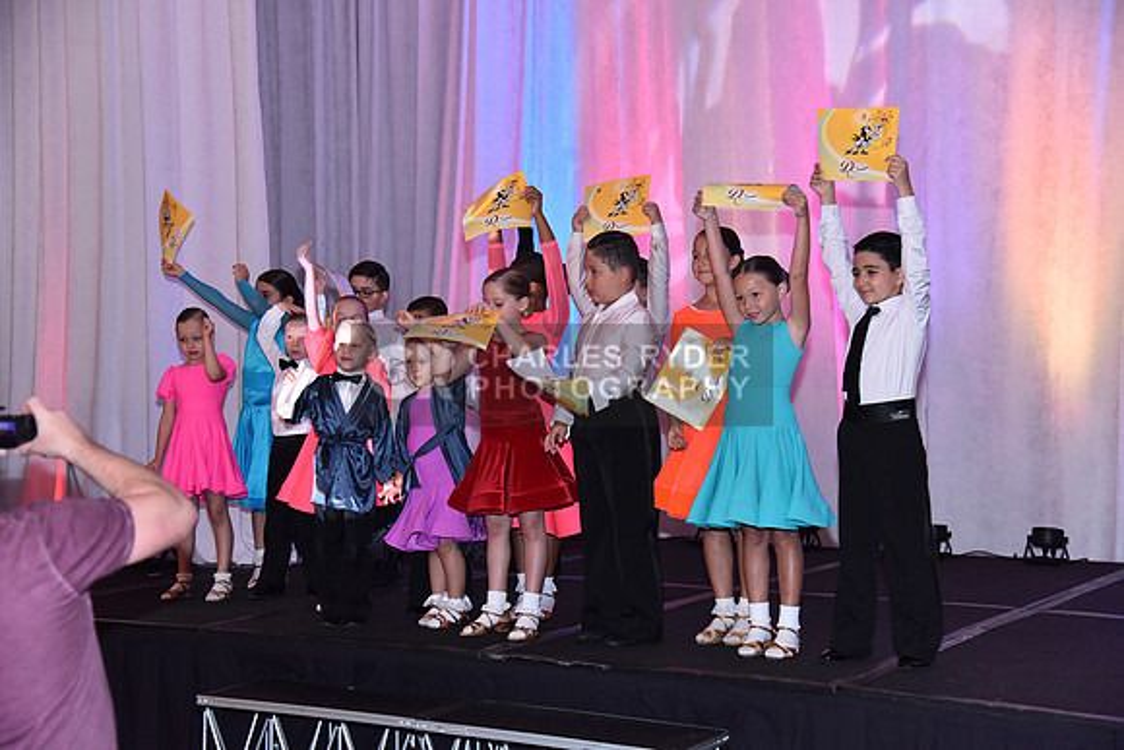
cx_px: 562
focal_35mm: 50
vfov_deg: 27.0
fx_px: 1561
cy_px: 375
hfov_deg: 39.6
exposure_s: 1/250
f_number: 4
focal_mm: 50
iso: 1600
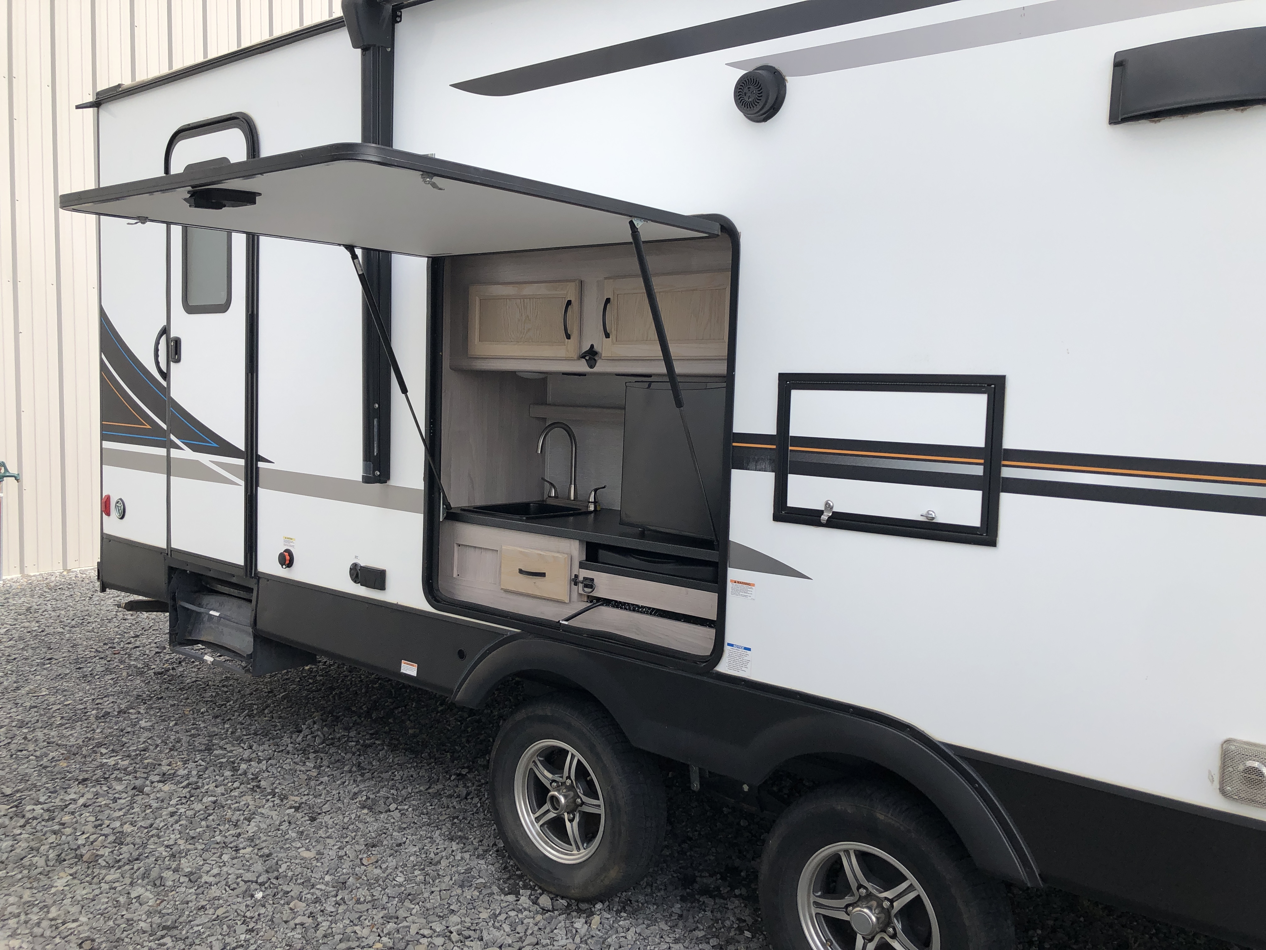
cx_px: 633
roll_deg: -0.6
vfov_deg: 49.7
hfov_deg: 63.4
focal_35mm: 28
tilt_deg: -6.2
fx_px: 1024
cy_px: 475
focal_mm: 3.99
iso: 20
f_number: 1.8
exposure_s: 1/1171
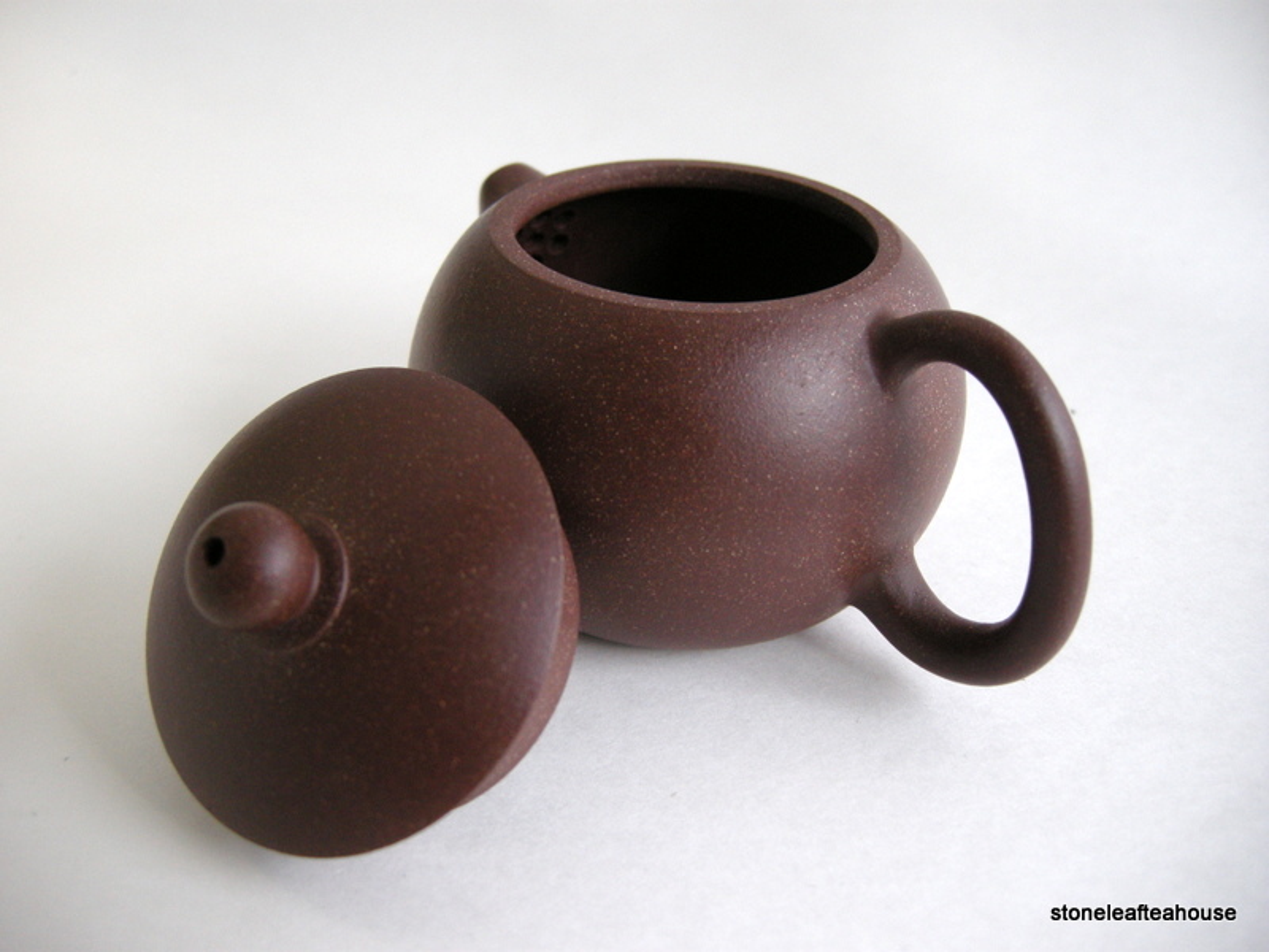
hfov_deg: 52.6
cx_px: 634
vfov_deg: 40.7
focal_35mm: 35
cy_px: 476
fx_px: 1283
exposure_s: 1/59.8
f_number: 2.7
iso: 195
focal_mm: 7.5
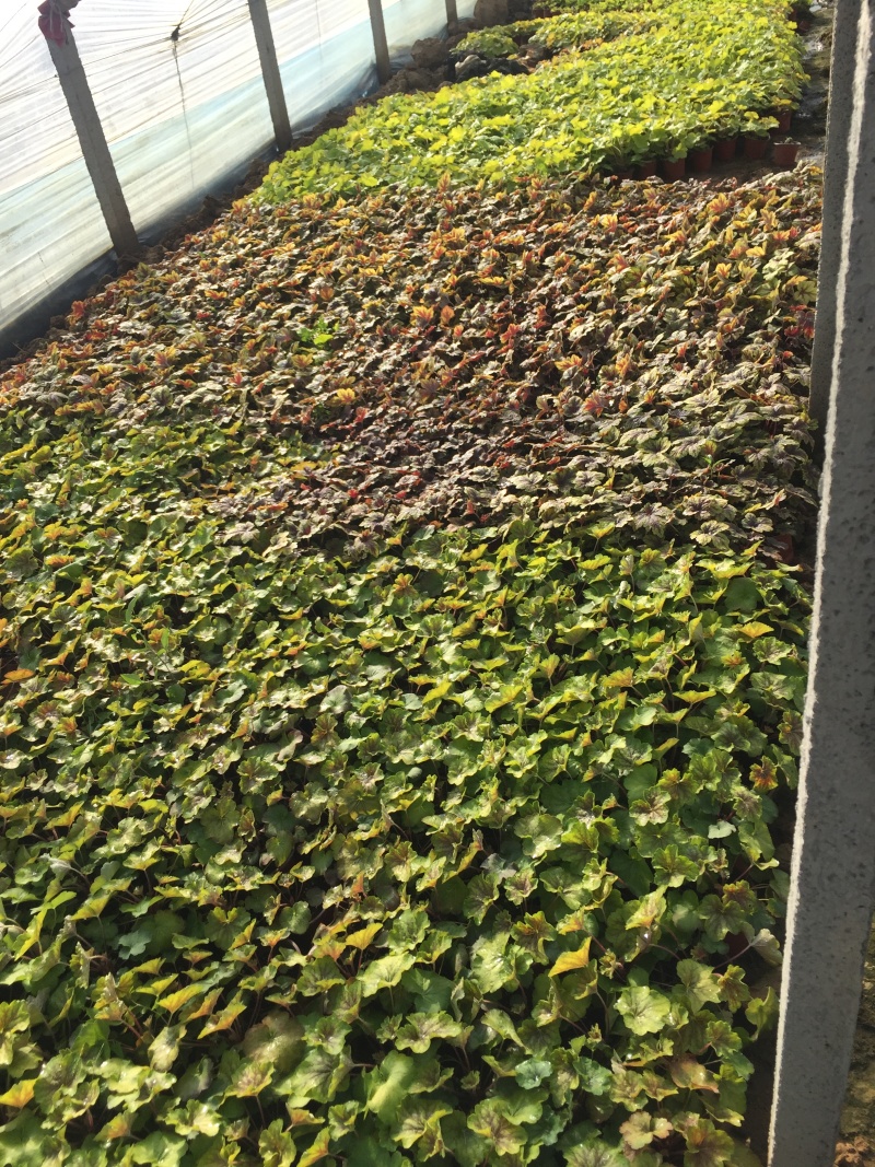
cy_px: 584
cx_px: 438
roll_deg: +10.3
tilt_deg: -35.0
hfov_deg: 48.2
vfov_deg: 61.7
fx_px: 978
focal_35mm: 29
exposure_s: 1/1068
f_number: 2.2
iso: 32
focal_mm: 4.15
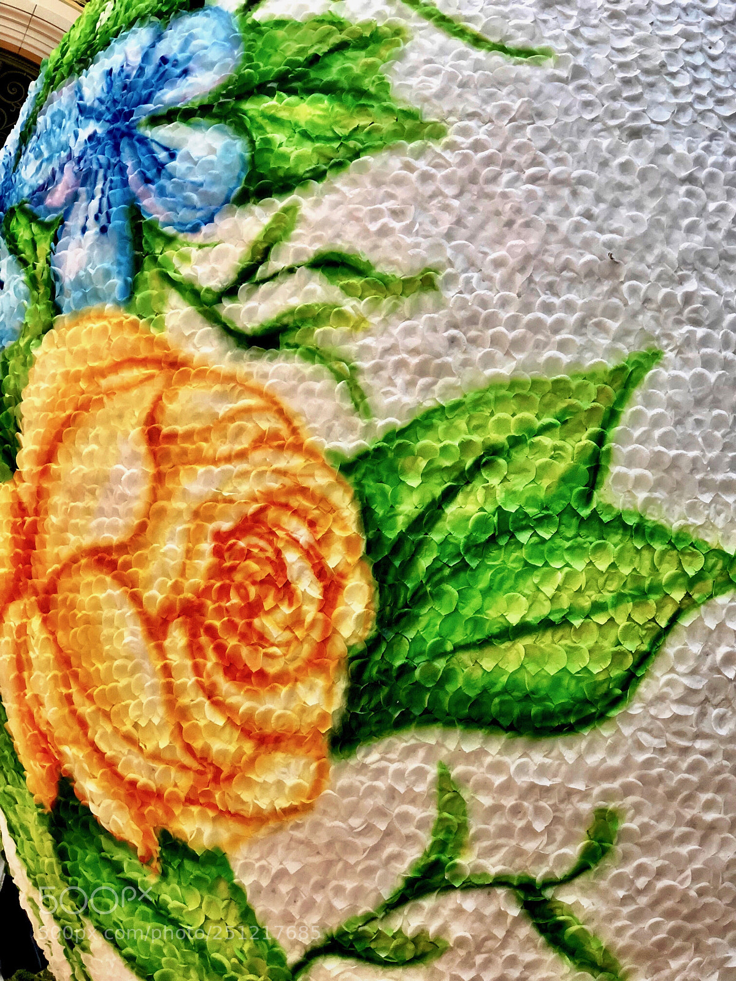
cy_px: 490
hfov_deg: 25.7
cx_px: 368
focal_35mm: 57
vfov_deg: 33.8
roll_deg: +1.0
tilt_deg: +9.6
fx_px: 1616
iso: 250
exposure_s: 1/120
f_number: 2.8
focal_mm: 6.6
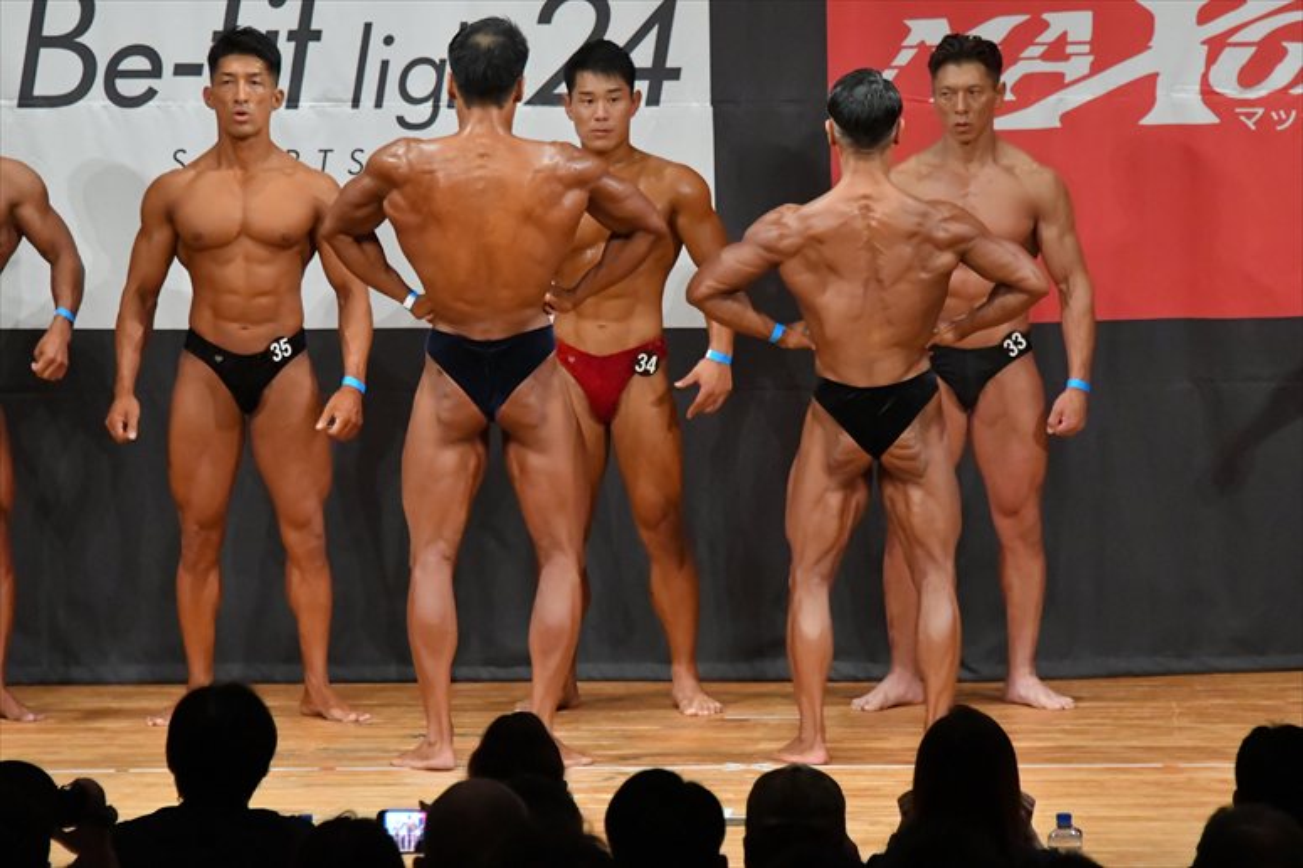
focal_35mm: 270
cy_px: 434
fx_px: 9768
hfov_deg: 7.6
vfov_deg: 5.1
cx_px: 652
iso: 9000
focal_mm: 180
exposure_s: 1/400
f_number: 5.6
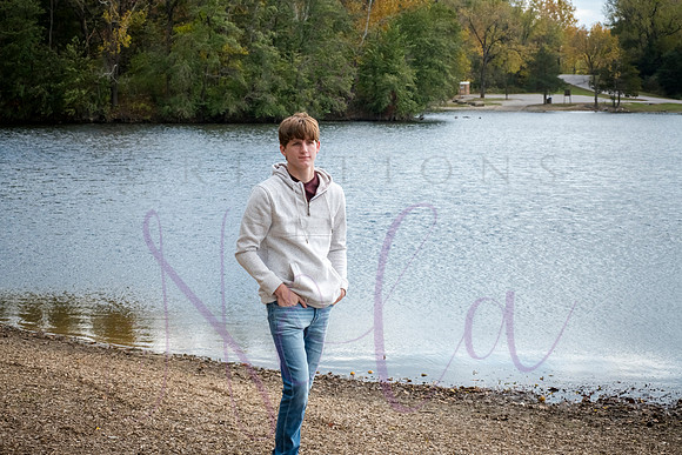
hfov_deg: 25.4
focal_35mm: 80
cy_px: 228
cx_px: 341
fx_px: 1516
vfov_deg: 17.1
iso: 800
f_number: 13
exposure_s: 1/640
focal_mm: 80
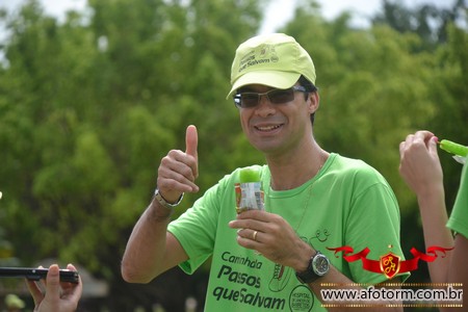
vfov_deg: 6.8
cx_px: 234
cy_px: 156
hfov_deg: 10.2
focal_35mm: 202
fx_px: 2632
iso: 180
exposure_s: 1/500
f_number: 5.6
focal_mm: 135
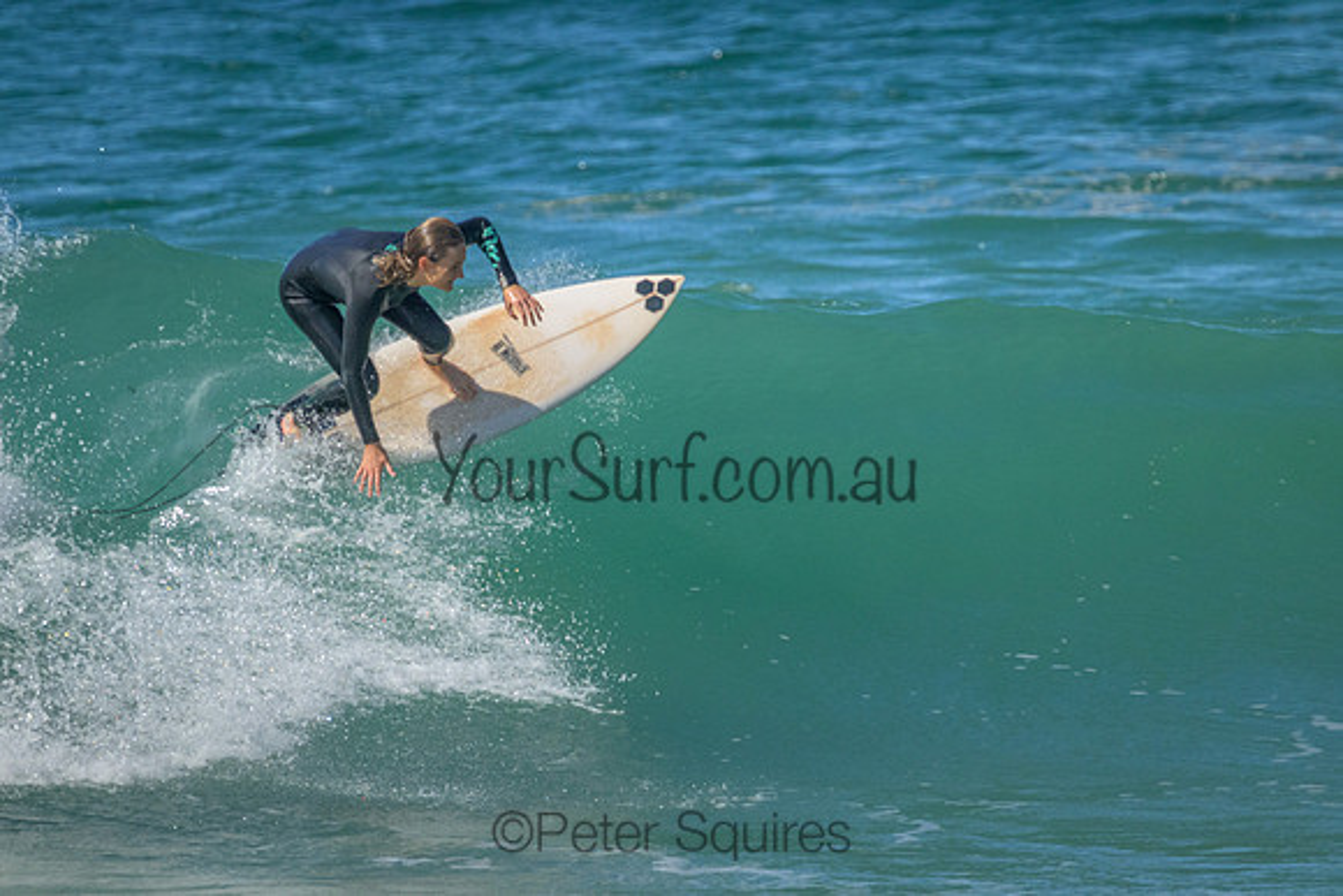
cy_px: 448
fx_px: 29850
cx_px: 672
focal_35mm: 800
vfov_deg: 1.7
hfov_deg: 2.6
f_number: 11
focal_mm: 800
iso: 3600
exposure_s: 1/2000
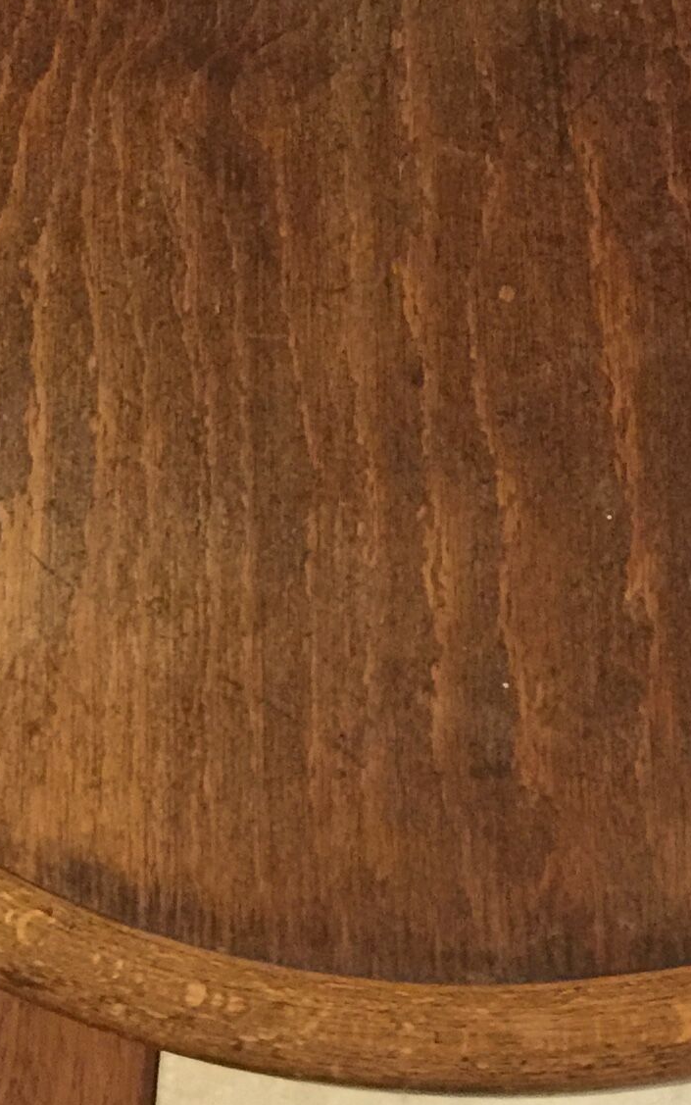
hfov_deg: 14.5
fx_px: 2680
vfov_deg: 21.7
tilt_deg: -65.1
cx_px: 685
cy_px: -204
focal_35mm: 89
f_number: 2.2
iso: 160
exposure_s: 1/8
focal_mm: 4.15
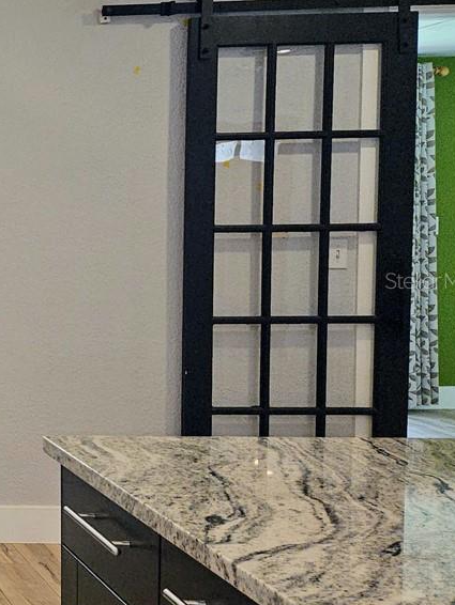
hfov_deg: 17.9
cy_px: 280
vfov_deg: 29.8
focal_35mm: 65
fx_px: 1138
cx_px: -370
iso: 64
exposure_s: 1/60
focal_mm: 5.4
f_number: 1.8
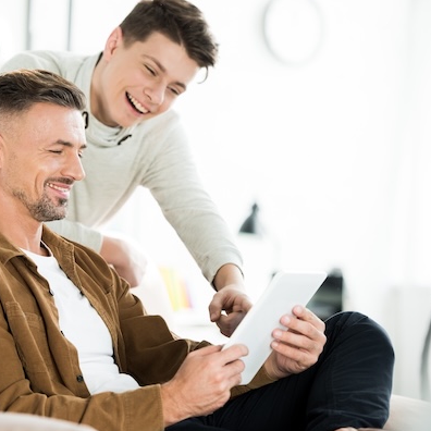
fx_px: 2268
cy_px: 216
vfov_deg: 10.9
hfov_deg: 10.8
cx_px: 130
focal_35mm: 161
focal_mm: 125
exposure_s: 1/500
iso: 640
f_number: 3.2
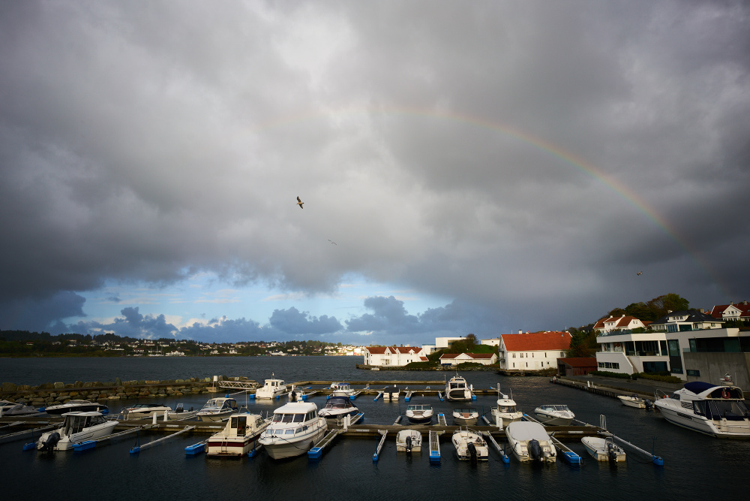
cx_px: 375
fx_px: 438
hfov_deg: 81.2
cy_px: 250
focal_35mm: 21
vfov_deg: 59.5
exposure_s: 1/200
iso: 100
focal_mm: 21
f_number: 8
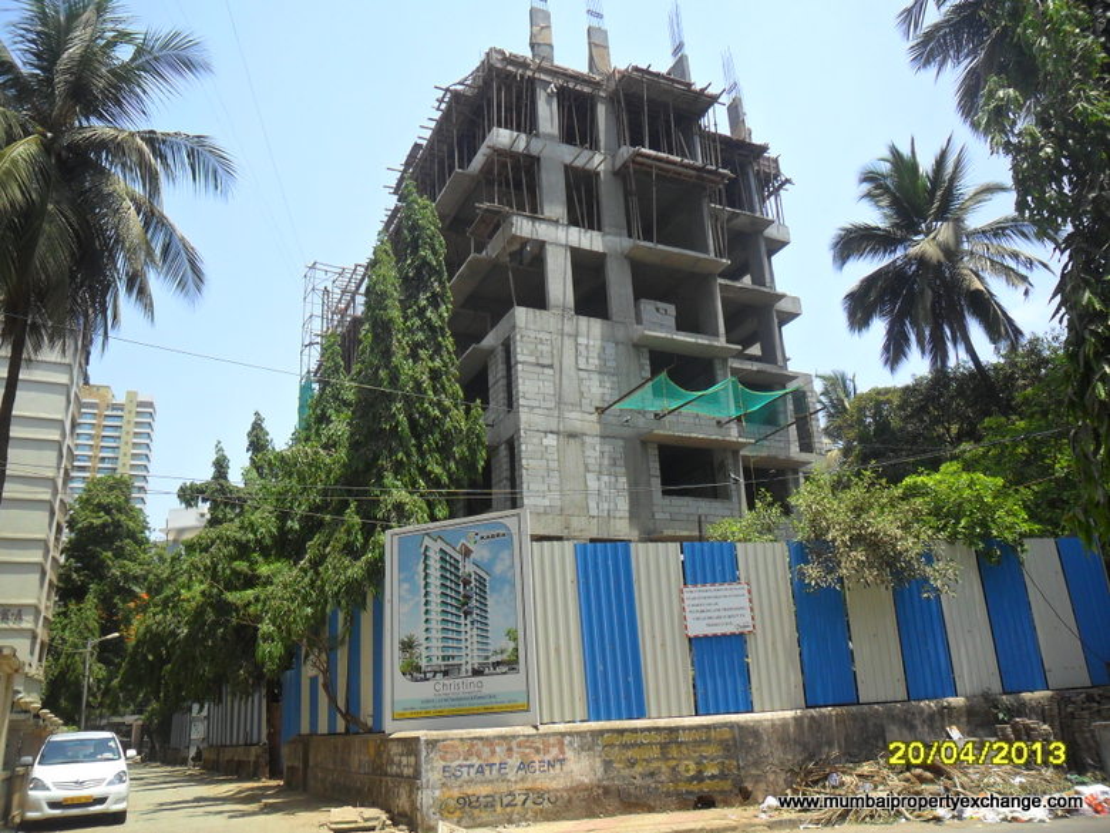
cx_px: 555
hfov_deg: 65.3
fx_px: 866
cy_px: 416
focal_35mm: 27
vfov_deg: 51.4
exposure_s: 1/750
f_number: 3.5
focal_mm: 4.9
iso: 100
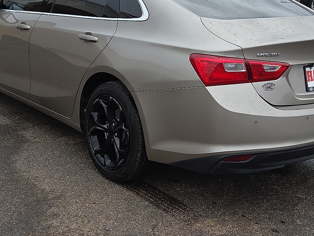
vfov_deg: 24.1
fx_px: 544
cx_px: 155
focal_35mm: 60
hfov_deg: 32.2
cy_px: 55
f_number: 1.8
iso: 76
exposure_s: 1/2500
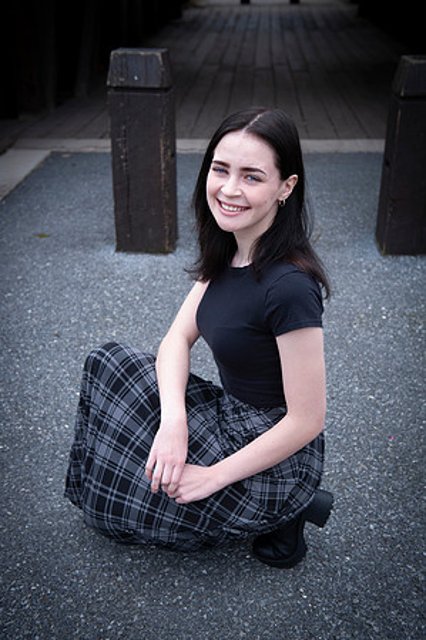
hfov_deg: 29.8
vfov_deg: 43.6
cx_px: 213
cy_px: 320
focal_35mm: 45
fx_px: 801
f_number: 4.5
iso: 100
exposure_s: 1/160
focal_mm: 45
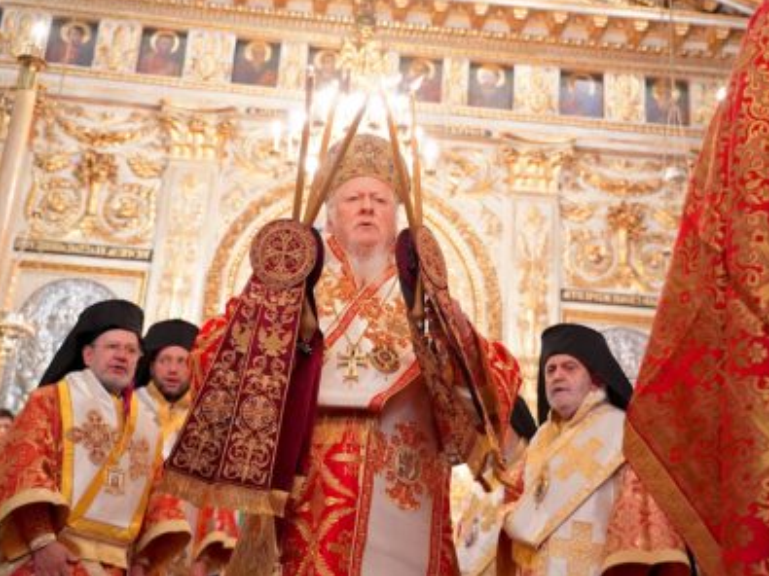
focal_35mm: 46
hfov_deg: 41.2
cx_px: 391
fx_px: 1022
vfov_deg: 31.5
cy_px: 288
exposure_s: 1/160
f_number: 4
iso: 12800
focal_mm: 42
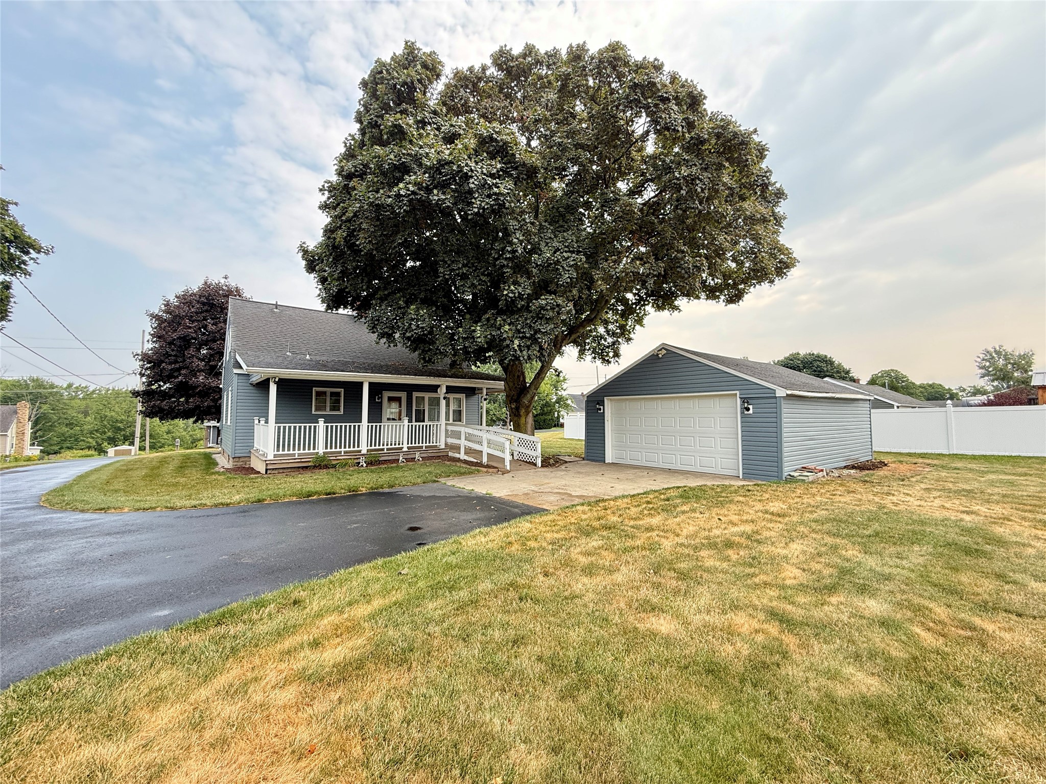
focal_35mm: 14
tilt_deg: +4.0
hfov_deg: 102.1
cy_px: 392
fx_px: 423
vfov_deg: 85.7
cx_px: 523
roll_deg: +0.3
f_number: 2.2
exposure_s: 1/214
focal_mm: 2.22
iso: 64
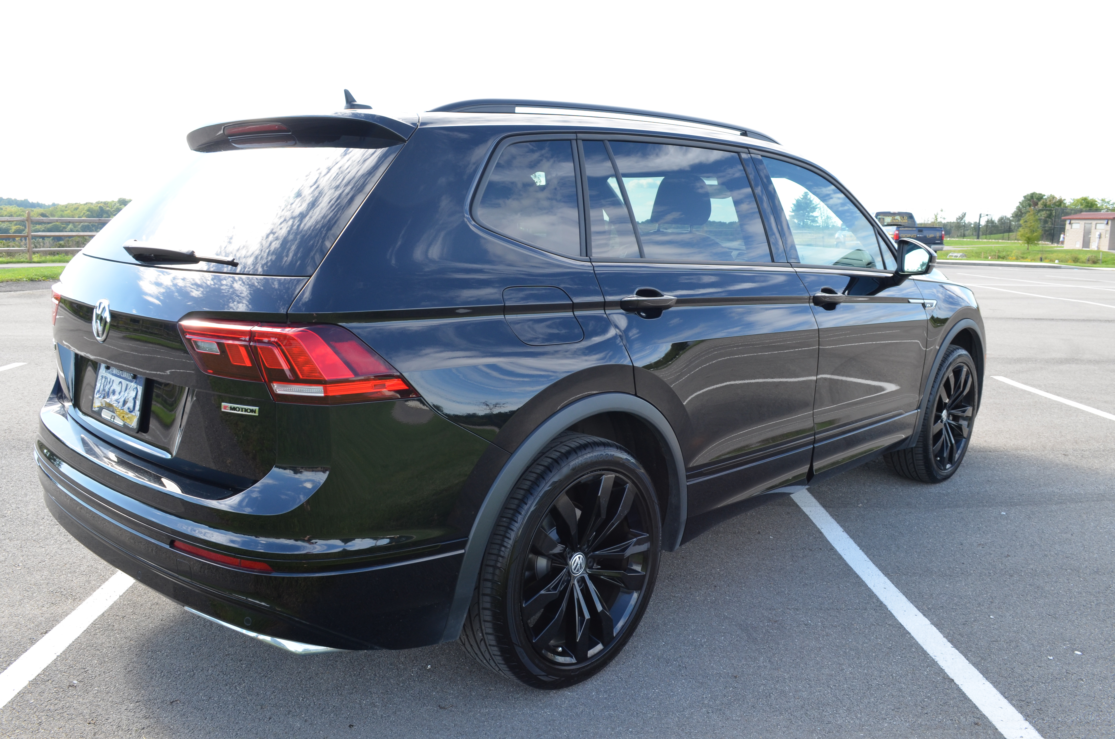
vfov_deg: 43.4
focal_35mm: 30
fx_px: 927
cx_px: 558
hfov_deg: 62.0
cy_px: 370
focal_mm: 20
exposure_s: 1/60
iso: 280
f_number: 10
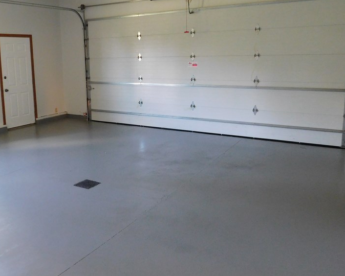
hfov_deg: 52.4
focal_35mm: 34
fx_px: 347
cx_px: 134
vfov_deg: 43.1
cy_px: 113
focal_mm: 4.1
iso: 450
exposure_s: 1/8
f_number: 3
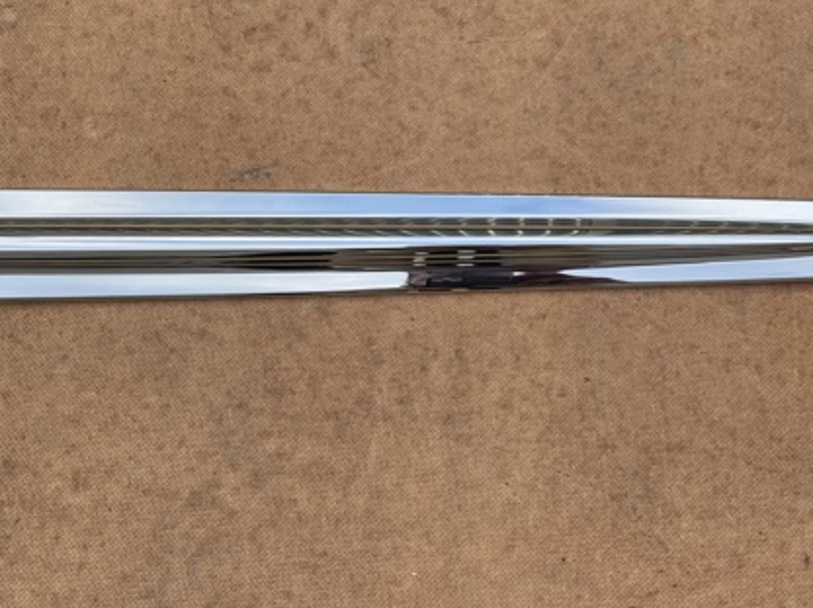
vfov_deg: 35.8
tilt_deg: -76.1
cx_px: 459
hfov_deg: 46.7
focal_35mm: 40
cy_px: 251
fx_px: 938
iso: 32
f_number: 1.6
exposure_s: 1/281
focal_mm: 4.2
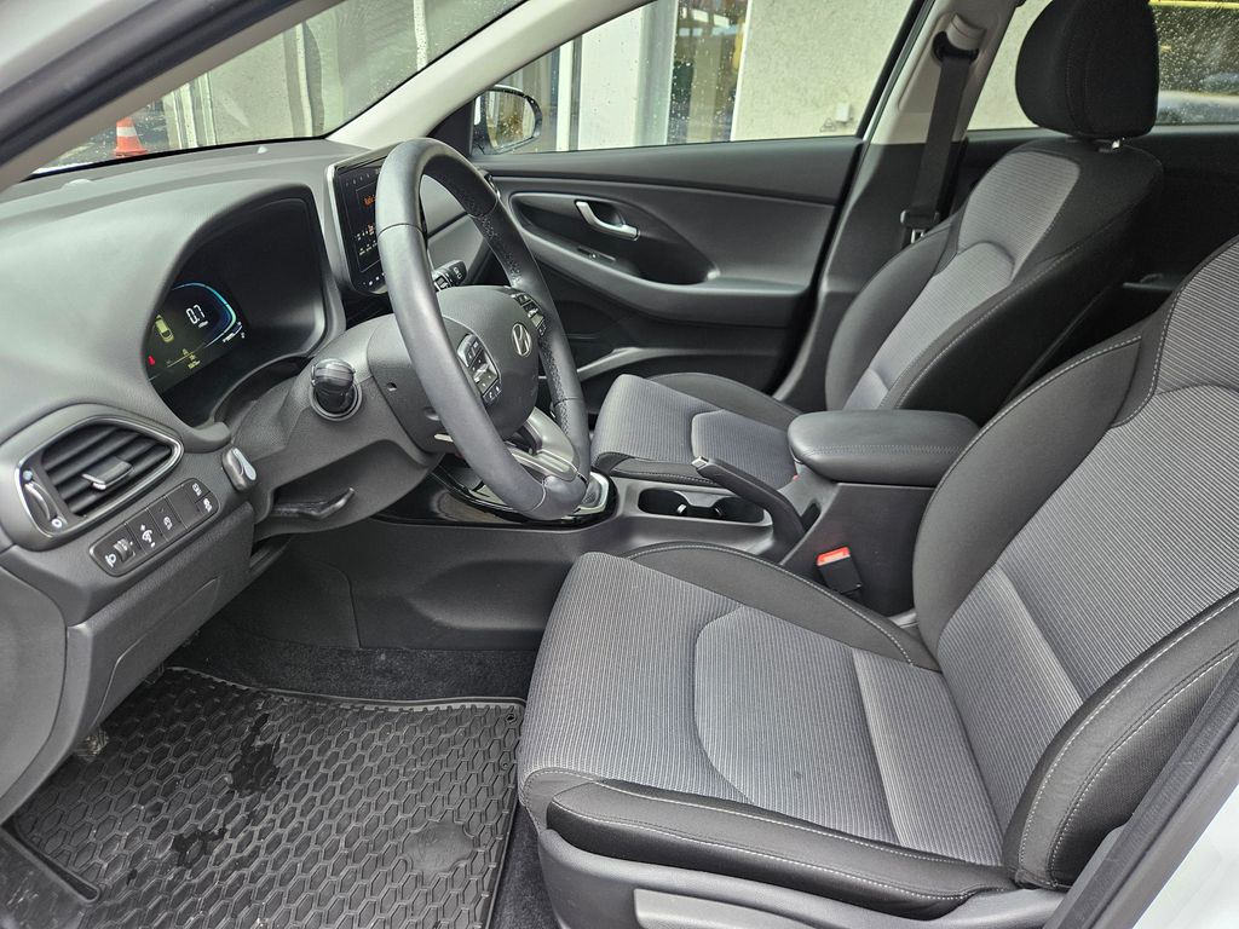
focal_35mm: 23
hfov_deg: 73.9
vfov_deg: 58.9
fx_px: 823
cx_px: 620
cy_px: 464
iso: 250
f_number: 1.8
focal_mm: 5.4
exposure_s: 1/190
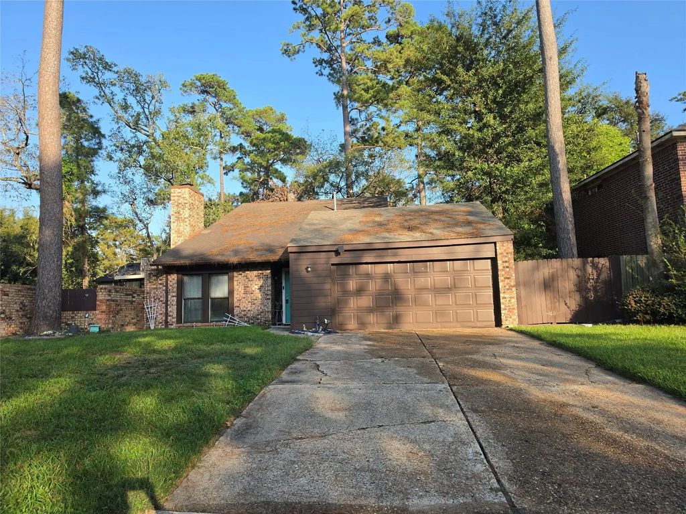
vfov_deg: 58.9
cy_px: 257
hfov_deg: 73.9
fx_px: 456
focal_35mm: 23
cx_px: 343
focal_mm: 6.5
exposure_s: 1/2503
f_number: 1.4
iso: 64
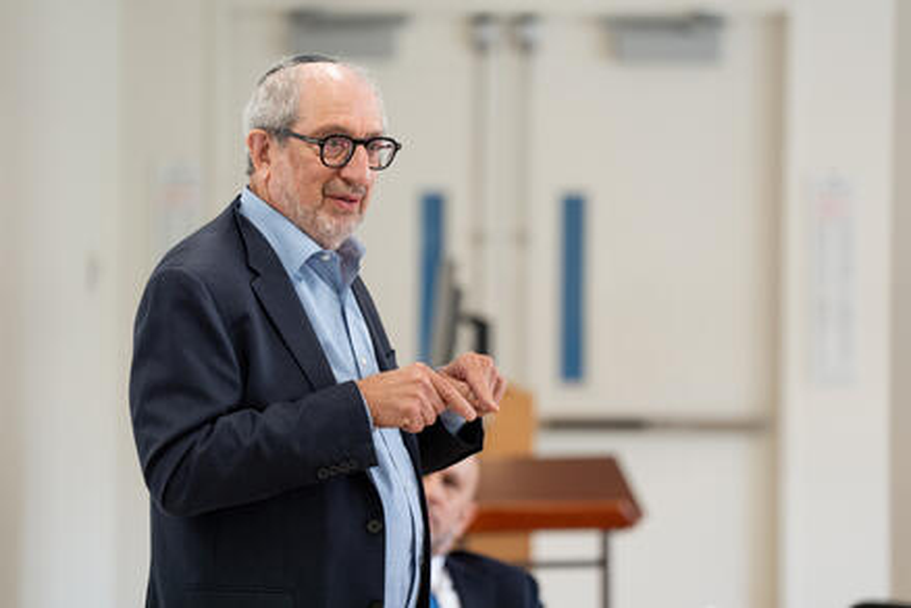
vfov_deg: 8.9
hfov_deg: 13.2
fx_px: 3922
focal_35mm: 155
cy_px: 304
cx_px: 456
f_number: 2.8
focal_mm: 155
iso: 2000
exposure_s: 1/250
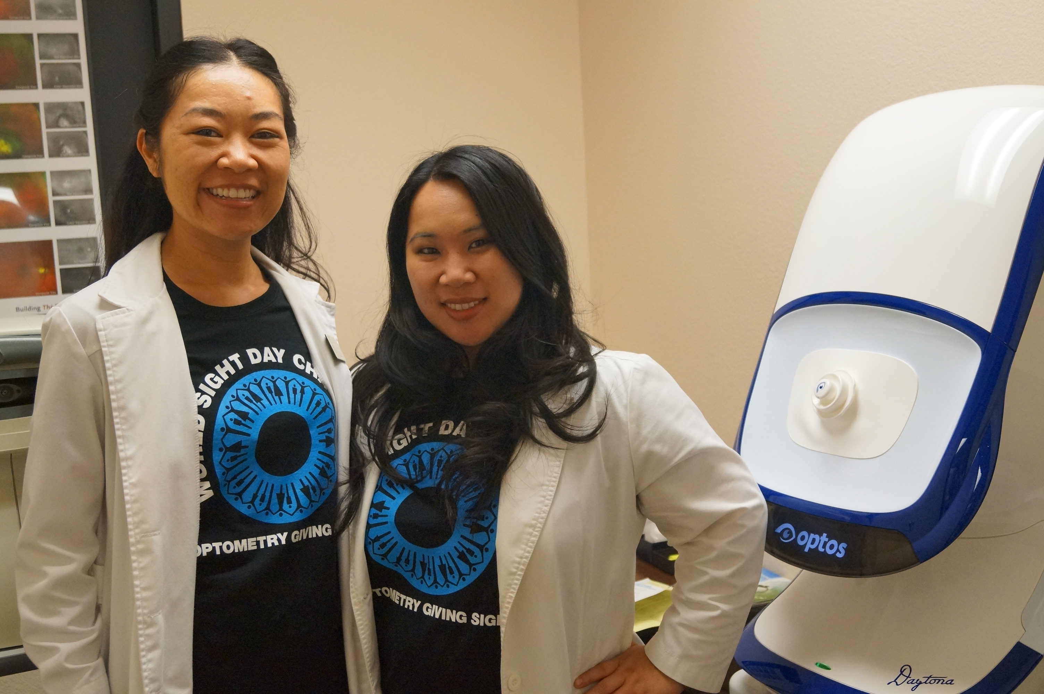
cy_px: 347
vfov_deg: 31.8
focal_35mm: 42
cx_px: 522
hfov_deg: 46.4
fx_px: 1217
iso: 1600
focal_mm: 28
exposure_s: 1/160
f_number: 4.5
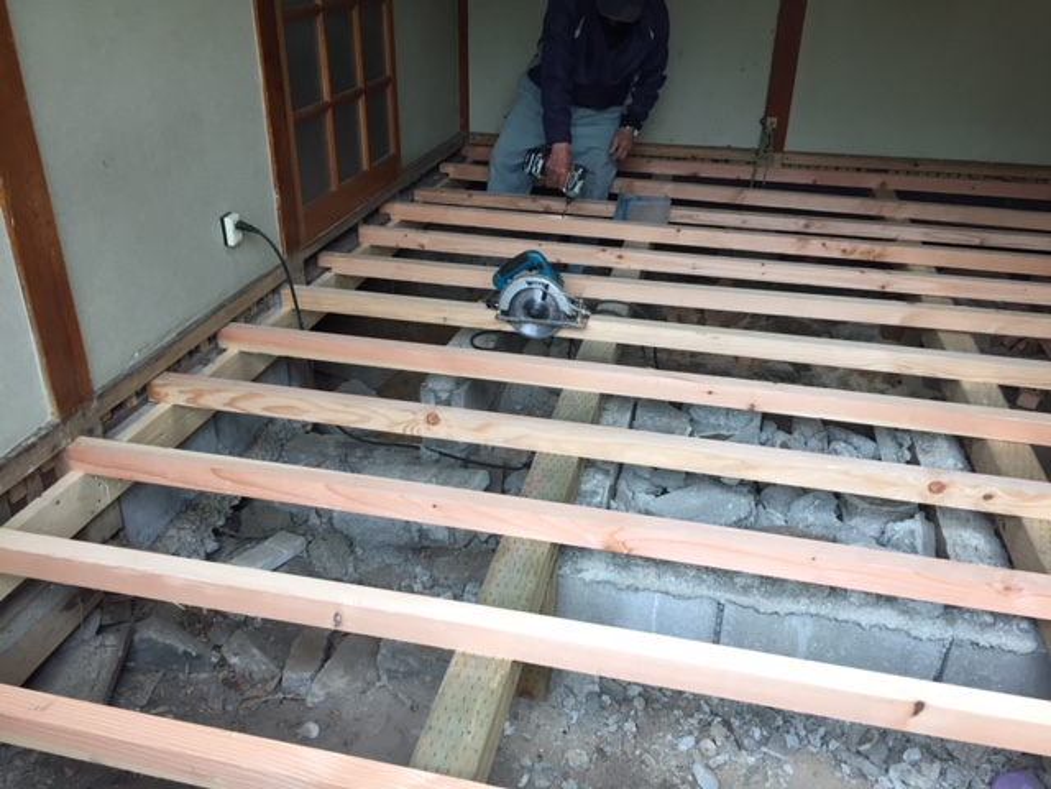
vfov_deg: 48.2
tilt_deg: -28.2
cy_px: 394
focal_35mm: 29
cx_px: 526
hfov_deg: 61.7
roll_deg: -2.2
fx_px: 880
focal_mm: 4.15
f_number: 2.2
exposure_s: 1/40
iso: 32
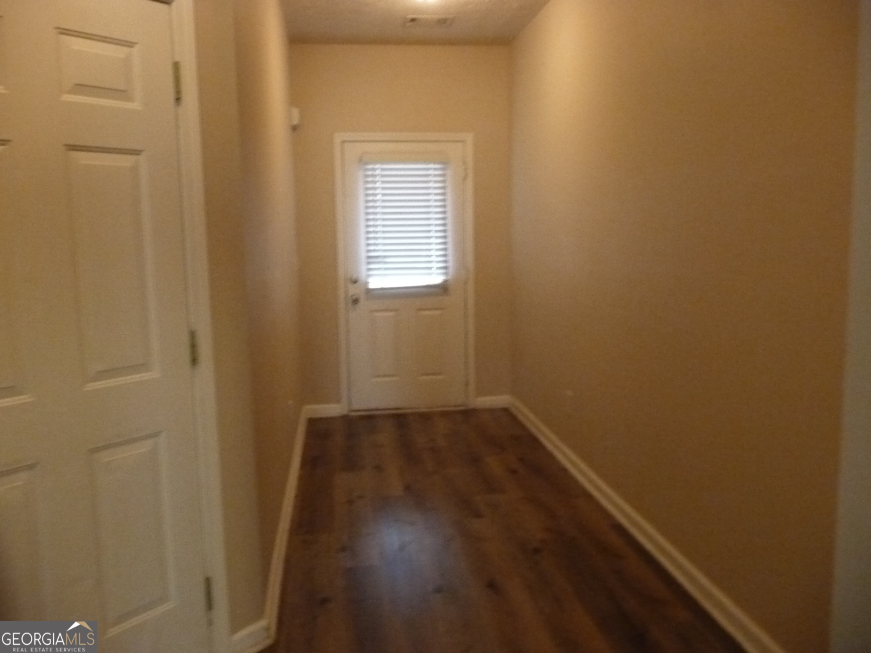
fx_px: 705
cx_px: 436
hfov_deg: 63.4
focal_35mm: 28
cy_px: 326
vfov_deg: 49.7
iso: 800
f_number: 3.3
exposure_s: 1/15
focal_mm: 4.7
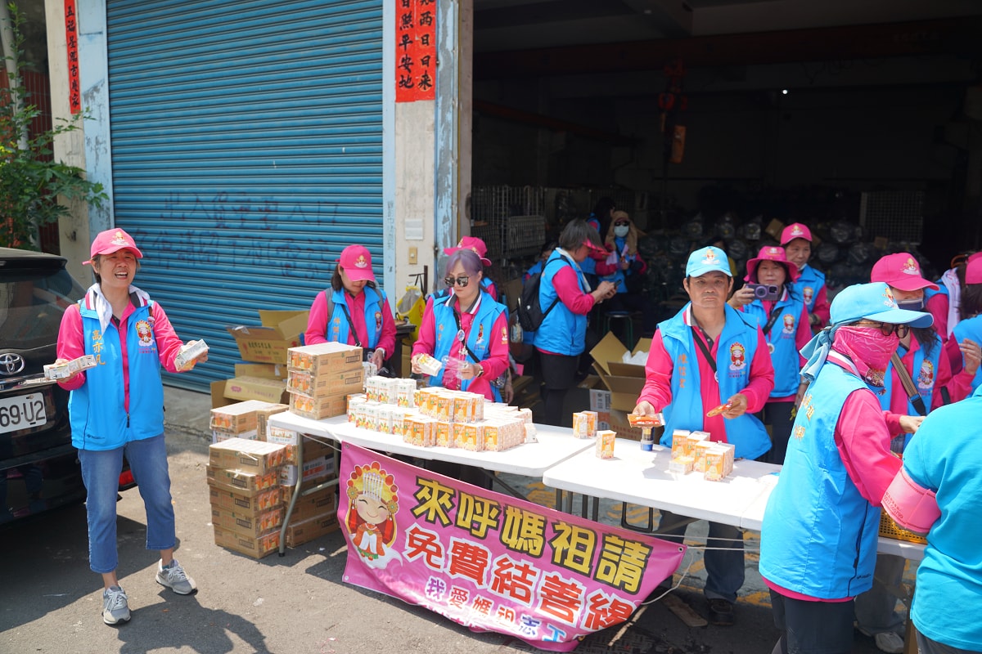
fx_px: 764
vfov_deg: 46.4
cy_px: 327
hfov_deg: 65.5
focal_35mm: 28
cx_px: 491
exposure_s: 1/250
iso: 100
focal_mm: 28
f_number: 4
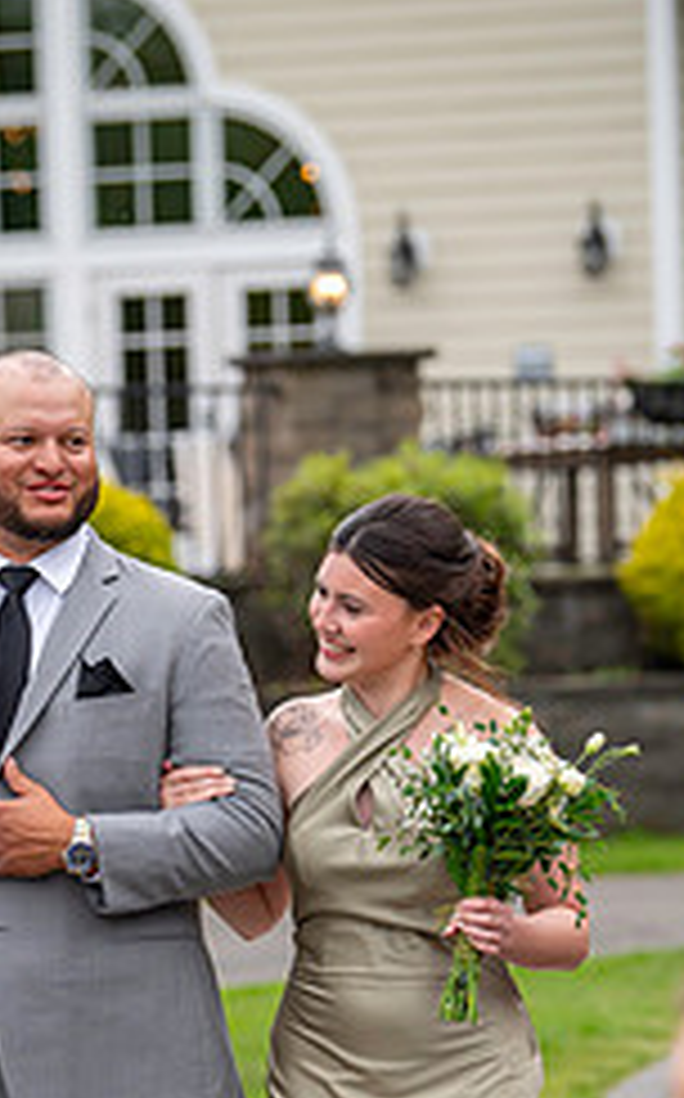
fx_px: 6517
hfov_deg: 6.0
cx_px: 236
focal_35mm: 218
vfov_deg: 9.6
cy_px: 850
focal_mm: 116
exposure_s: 1/1250
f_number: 4
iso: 400
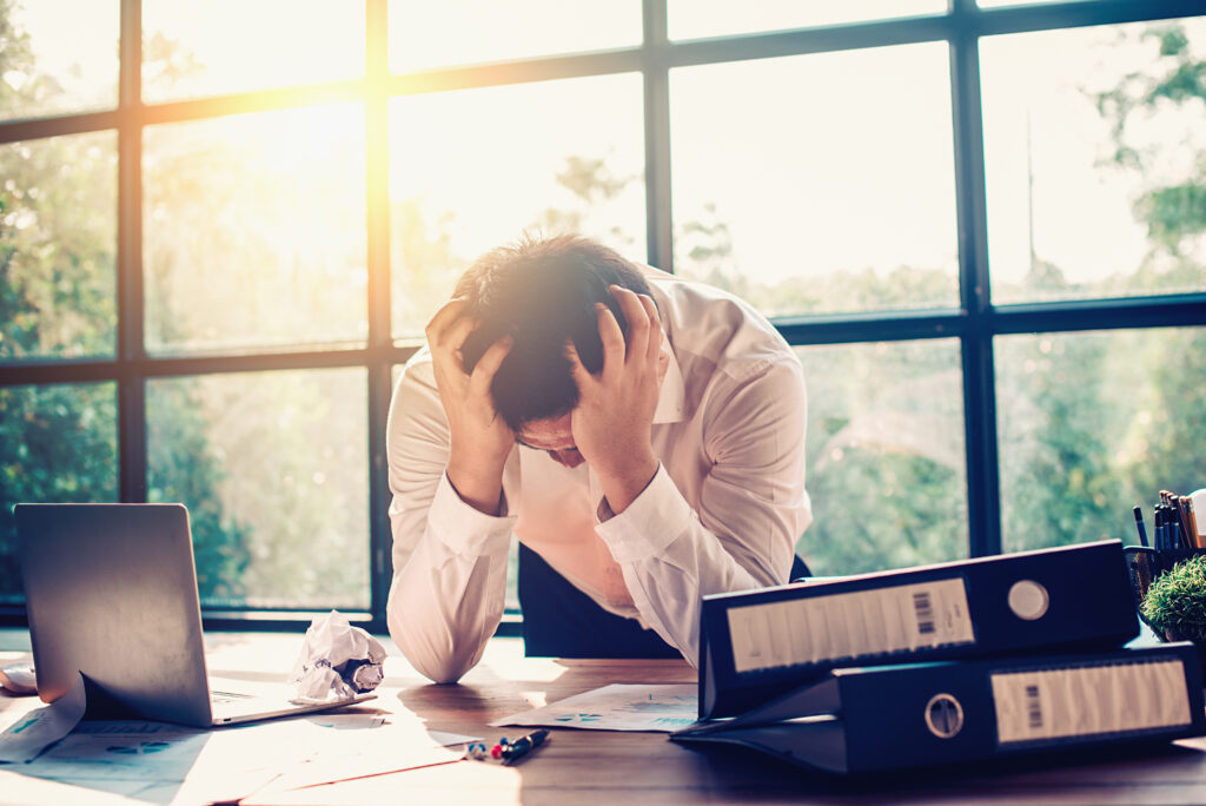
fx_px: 1676
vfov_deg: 27.0
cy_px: 403
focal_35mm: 50
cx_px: 603
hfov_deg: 39.6
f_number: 4
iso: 100
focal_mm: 50
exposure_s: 1/125
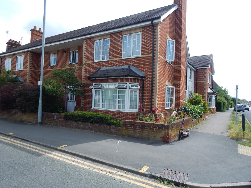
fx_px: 160
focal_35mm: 22
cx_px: 126
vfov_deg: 61.1
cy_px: 94
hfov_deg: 76.4
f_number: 3
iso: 125
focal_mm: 4
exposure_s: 1/1000
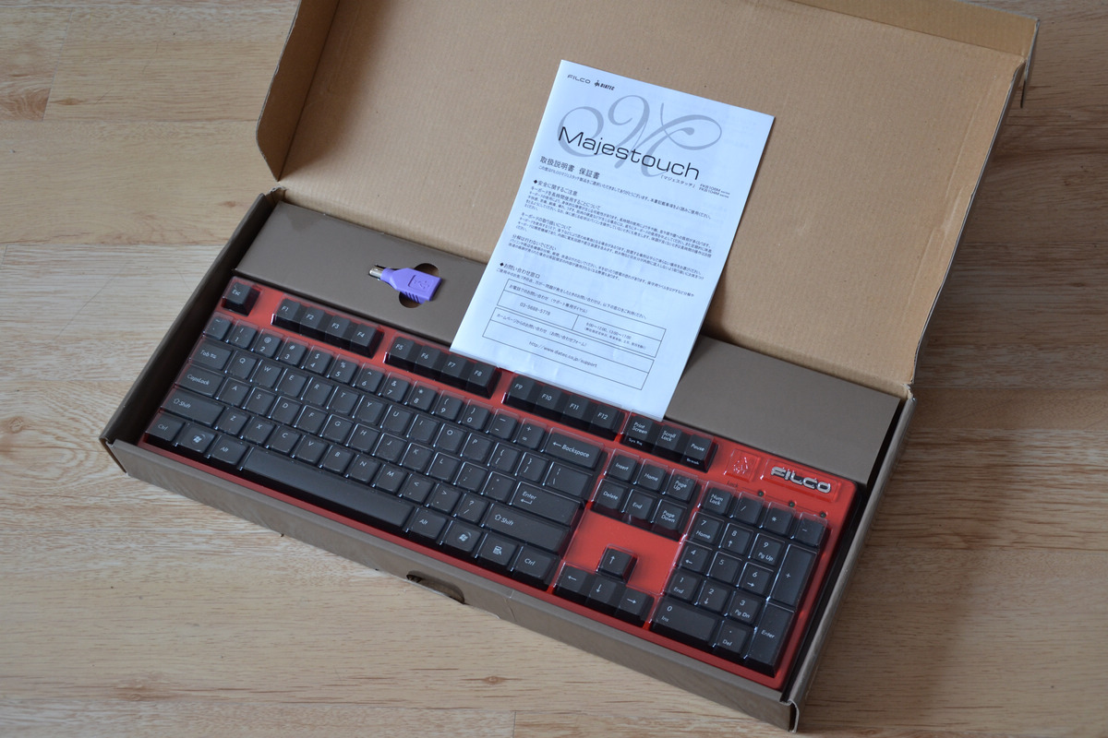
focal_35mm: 52
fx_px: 1616
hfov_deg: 37.9
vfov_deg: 25.8
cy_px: 369
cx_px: 554
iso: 400
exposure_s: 1/50
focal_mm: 35
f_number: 4.5
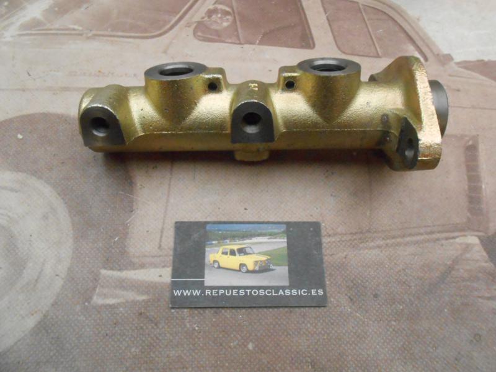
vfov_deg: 53.1
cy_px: 186
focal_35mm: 26
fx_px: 373
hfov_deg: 67.3
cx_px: 248
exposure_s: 1/20
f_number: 3.5
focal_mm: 4.6
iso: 800
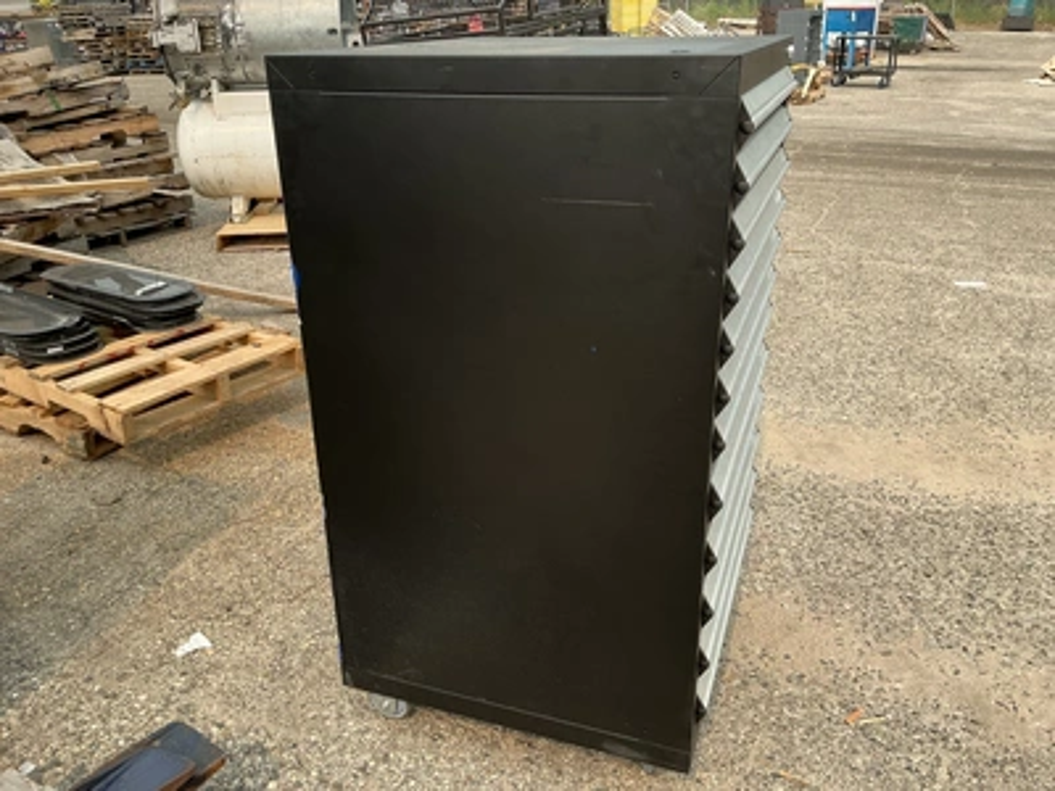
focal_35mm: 28
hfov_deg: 63.4
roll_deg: +0.3
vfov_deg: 49.7
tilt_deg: -18.8
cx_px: 528
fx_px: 853
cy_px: 396
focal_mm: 3
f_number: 1.8
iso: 25
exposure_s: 1/749
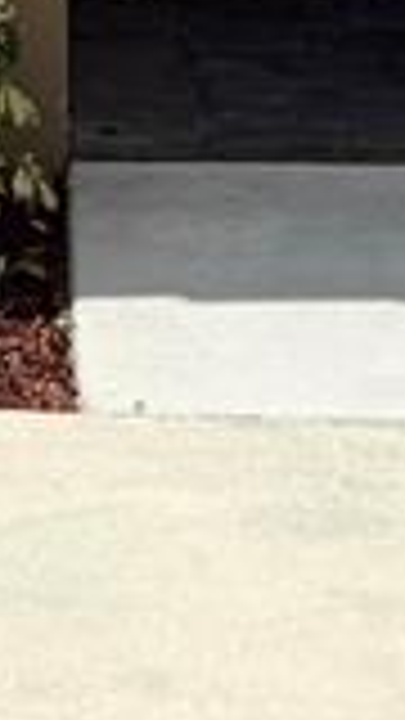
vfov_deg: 9.0
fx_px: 3742
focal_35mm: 196
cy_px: -1436
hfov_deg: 6.2
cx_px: -90
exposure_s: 1/6173
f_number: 1.78
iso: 80
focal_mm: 6.76
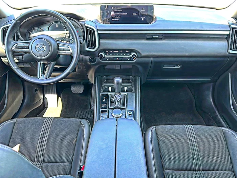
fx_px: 171
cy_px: 89
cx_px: 118
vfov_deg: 54.9
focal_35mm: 25
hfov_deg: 69.4
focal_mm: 6.86
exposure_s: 1/75
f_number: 1.78
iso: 125
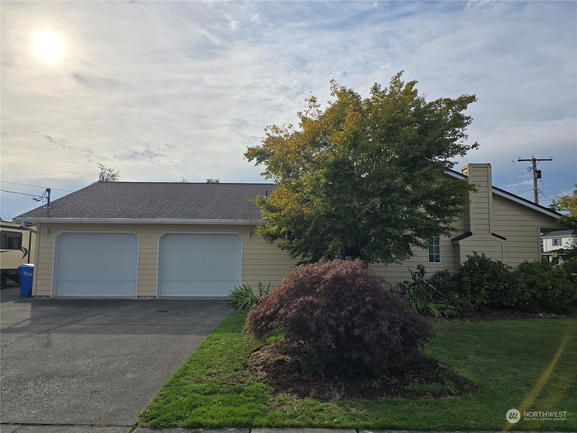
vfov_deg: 58.9
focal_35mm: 23
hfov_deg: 73.9
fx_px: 383
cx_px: 288
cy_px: 216
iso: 12
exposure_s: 1/2071
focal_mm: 6.3
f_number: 1.7
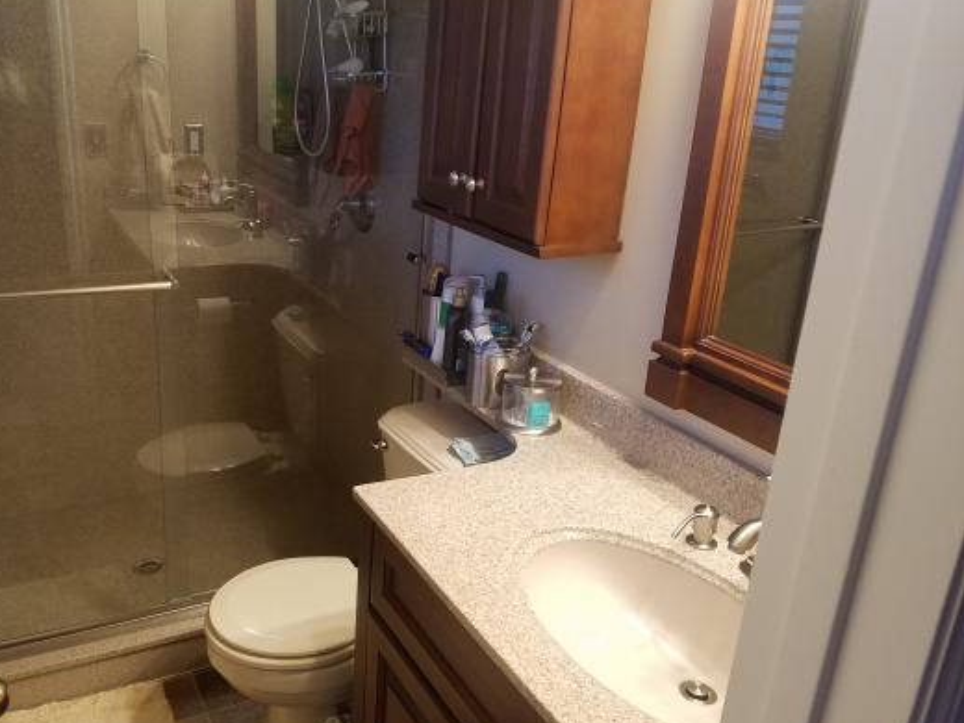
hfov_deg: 56.3
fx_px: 891
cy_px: 334
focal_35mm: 32
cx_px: 373
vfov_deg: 44.1
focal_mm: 4.2
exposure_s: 1/30
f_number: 1.7
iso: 160
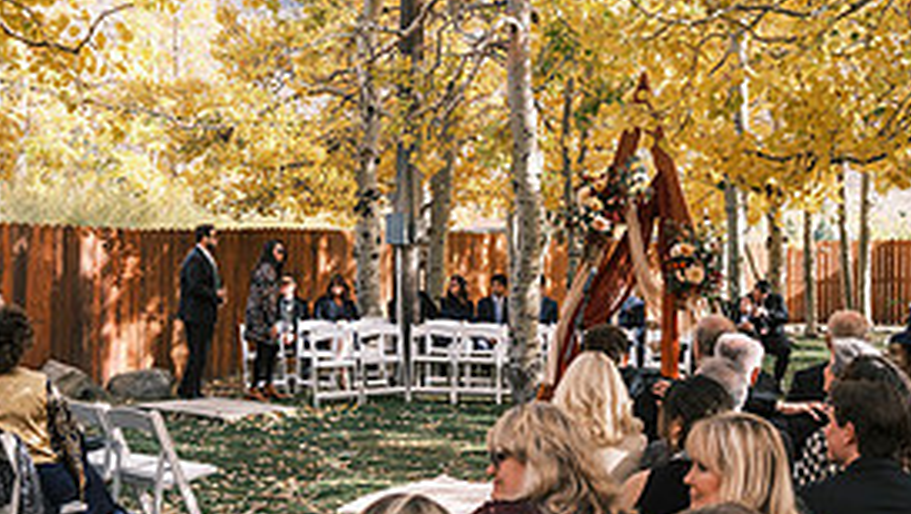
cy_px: 222
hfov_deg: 34.8
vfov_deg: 20.1
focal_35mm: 60
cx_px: 390
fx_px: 1450
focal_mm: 18
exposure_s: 1/500
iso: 160
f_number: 3.2
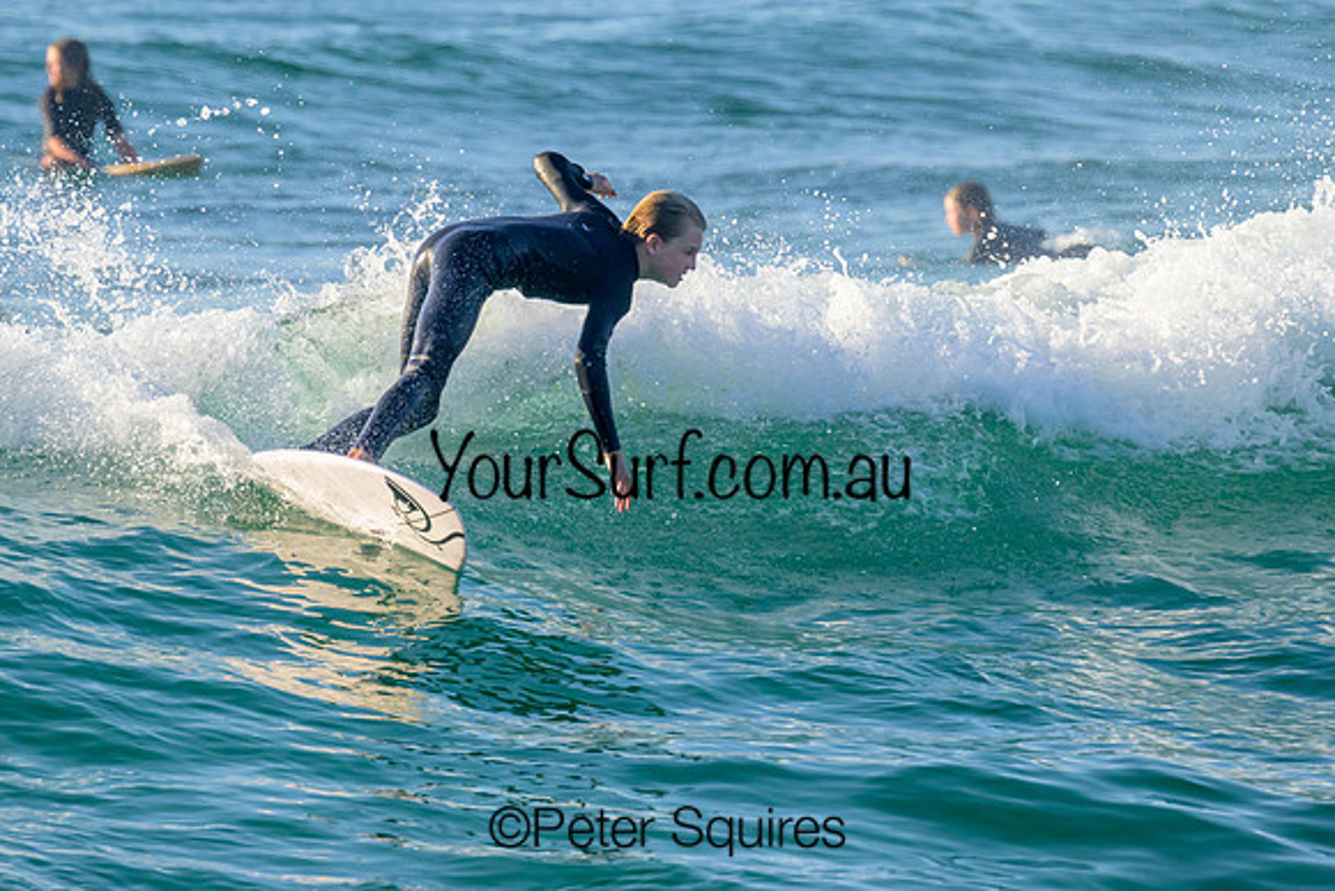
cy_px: 324
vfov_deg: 1.7
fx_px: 29272
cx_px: 710
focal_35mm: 789
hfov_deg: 2.6
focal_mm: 620
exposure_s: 1/2000
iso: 1400
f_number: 11
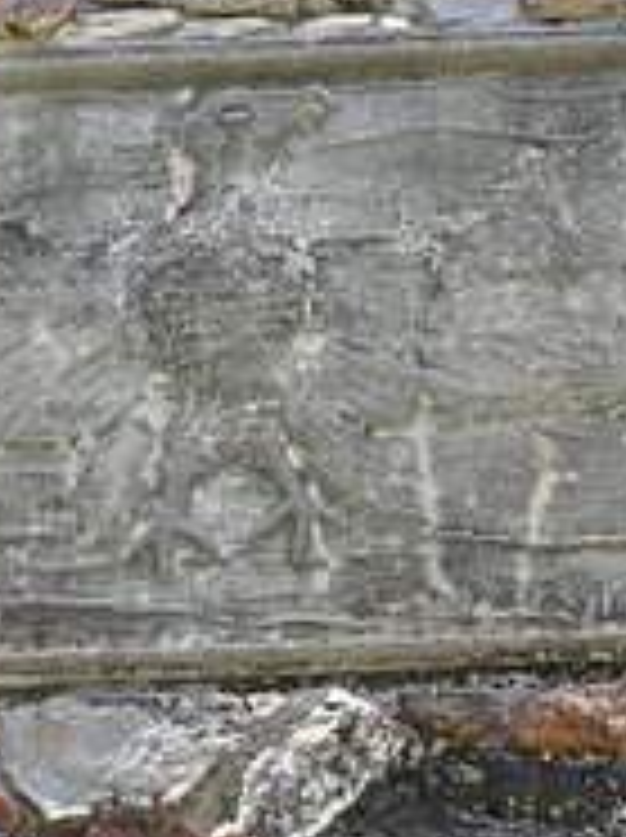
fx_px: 5438
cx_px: 302
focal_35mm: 225
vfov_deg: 8.8
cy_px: 367
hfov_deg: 6.6
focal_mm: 50
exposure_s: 1/60
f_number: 8
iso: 200
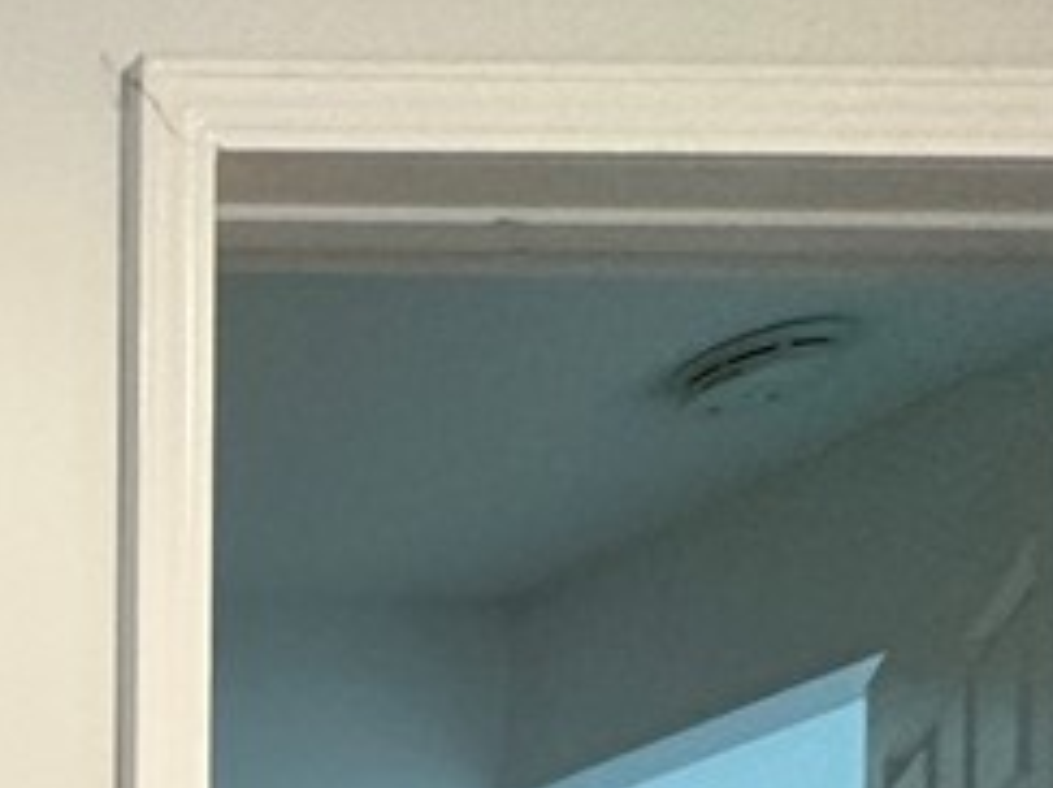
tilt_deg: +0.2
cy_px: 1481
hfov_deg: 18.5
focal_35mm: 59
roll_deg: +0.0
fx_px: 1794
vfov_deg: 18.4
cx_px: -1114
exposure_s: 1/60
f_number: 2.2
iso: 250
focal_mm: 2.22
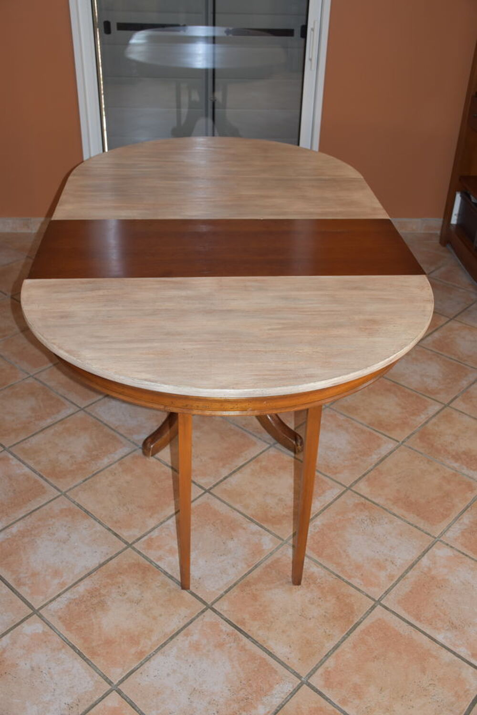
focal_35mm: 36
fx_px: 715
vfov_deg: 53.1
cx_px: 238
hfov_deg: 36.9
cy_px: 358
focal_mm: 24
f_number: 3.8
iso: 450
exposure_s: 1/30
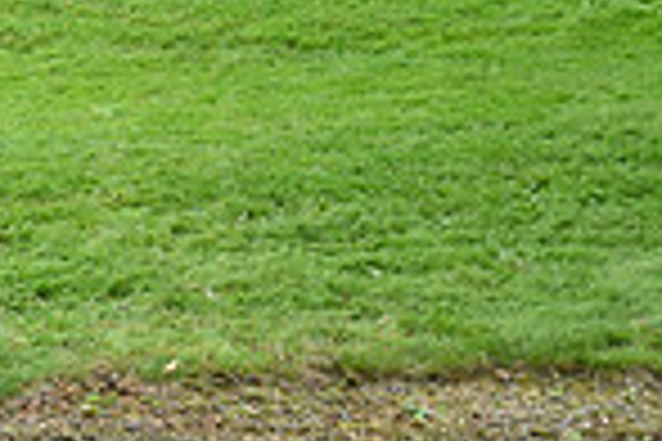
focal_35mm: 190
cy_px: 32
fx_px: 3494
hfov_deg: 10.1
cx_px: -621
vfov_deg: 7.2
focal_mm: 48
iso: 1600
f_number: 4.2
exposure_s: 1/1600
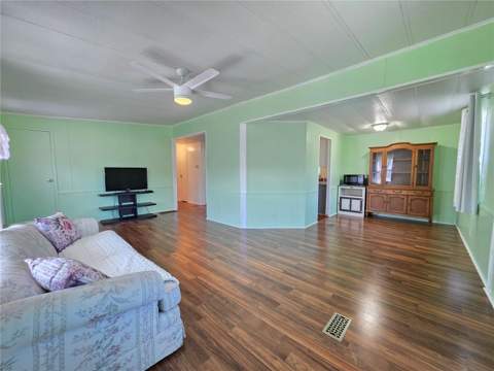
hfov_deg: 106.2
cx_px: 247
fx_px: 186
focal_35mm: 13
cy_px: 186
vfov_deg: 89.9
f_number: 1.9
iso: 320
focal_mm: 2.2
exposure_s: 1/60
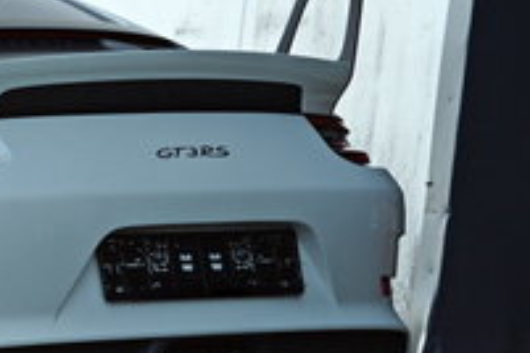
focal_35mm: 381
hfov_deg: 5.3
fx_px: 5609
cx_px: -476
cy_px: 34
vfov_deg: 3.6
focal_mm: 100
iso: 160
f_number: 5.6
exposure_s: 1/90
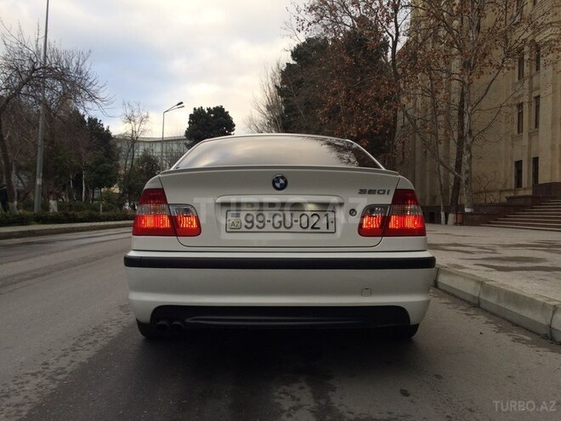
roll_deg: -0.8
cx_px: 280
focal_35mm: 29
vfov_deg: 48.2
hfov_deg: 61.7
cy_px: 210
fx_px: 470
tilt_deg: +0.1
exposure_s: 1/206
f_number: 2.2
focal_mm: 4.15
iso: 32
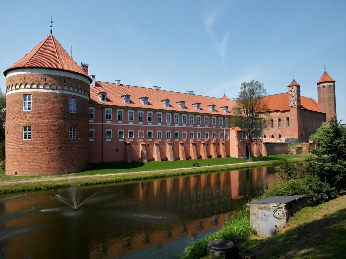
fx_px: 240
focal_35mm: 24
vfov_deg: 56.8
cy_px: 130
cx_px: 173
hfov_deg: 71.6
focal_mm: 5.2
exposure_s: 1/1500
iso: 200
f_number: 4.4
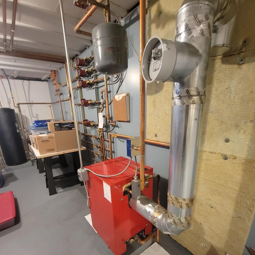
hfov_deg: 87.4
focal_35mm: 16
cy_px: 157
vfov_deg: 85.9
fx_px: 133
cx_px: 127
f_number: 2.2
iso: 800
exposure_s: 1/24
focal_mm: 2.2
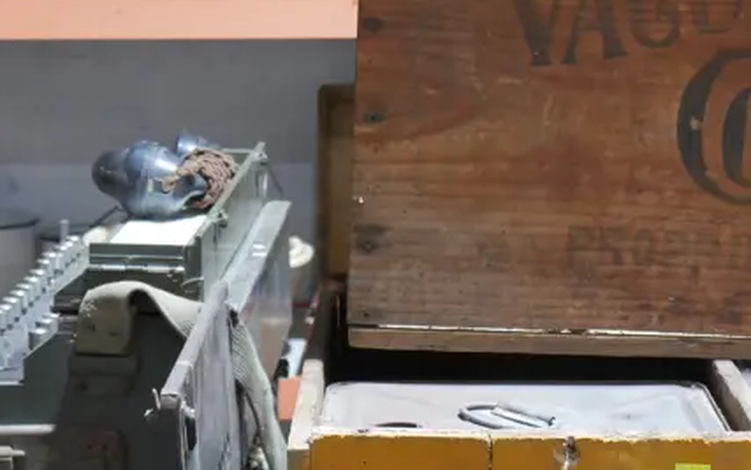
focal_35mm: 122
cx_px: 704
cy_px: 437
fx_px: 2497
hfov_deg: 16.8
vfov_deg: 10.7
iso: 1600
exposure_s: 1/60
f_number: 5.2
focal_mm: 24
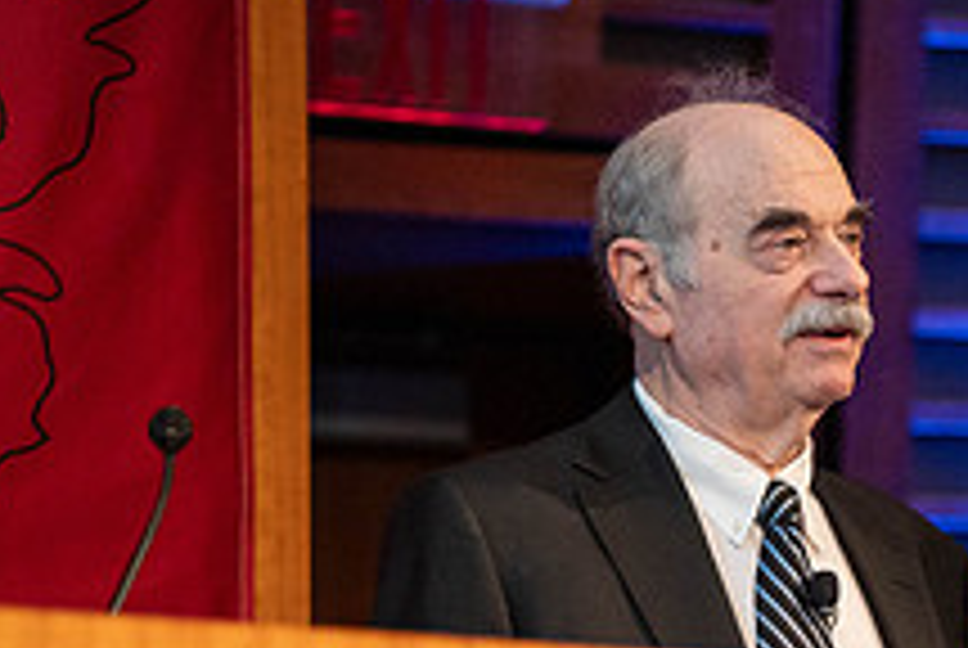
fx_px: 6166
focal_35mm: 229
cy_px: 623
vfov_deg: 6.0
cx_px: 1036
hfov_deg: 8.9
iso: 3200
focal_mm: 85
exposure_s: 1/200
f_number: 1.8
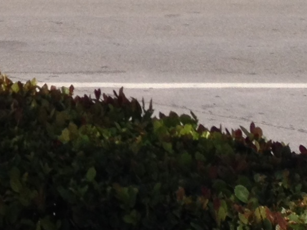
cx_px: -292
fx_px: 1702
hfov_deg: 9.7
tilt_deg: +2.7
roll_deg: +0.9
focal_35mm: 192
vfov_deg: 7.1
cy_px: -382
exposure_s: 1/1842
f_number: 2.4
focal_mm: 4.28
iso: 50
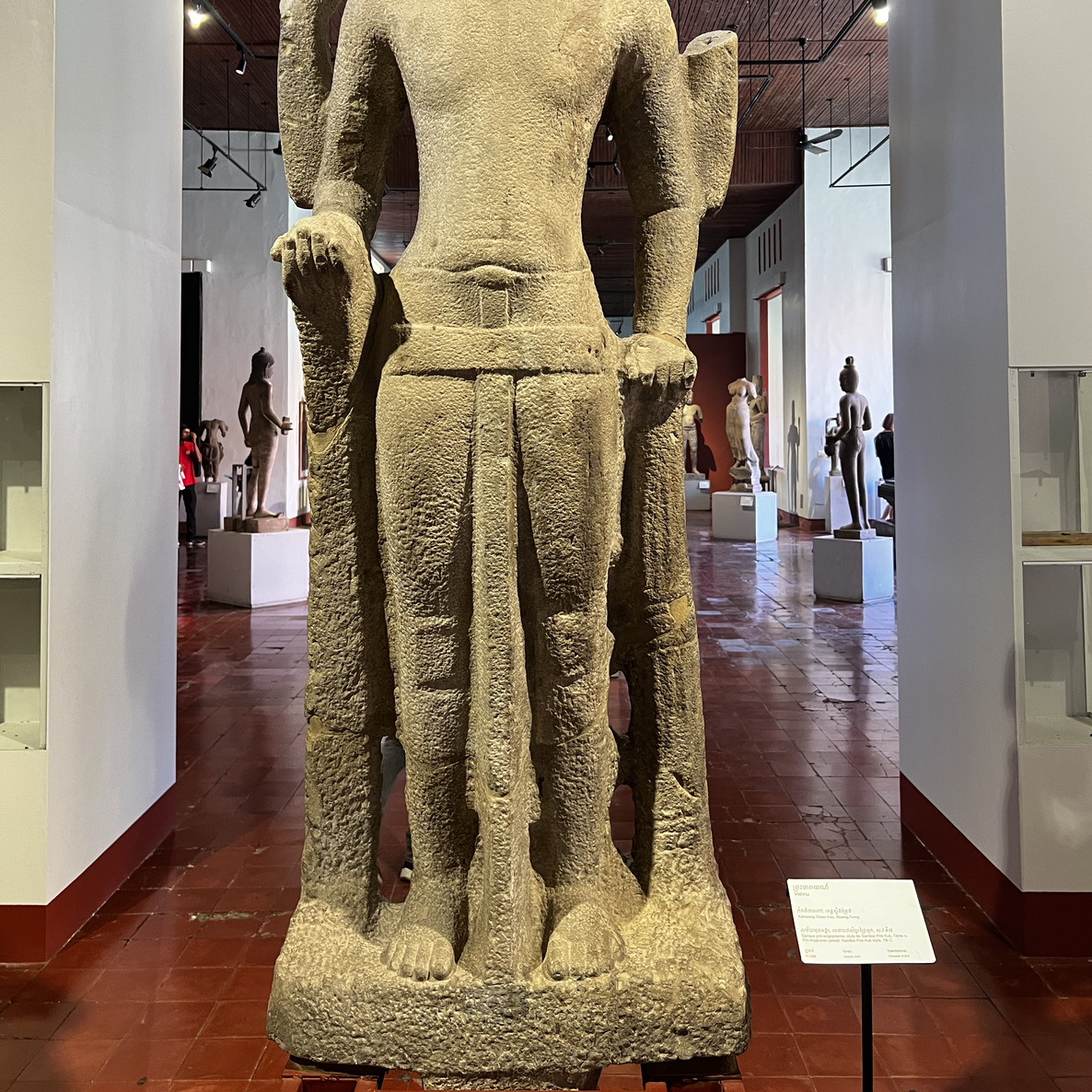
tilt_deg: +2.1
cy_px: 387
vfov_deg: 51.8
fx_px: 1106
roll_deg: +0.1
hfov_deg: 52.5
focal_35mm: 31
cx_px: 552
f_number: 1.5
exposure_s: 1/60
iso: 200
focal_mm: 5.7
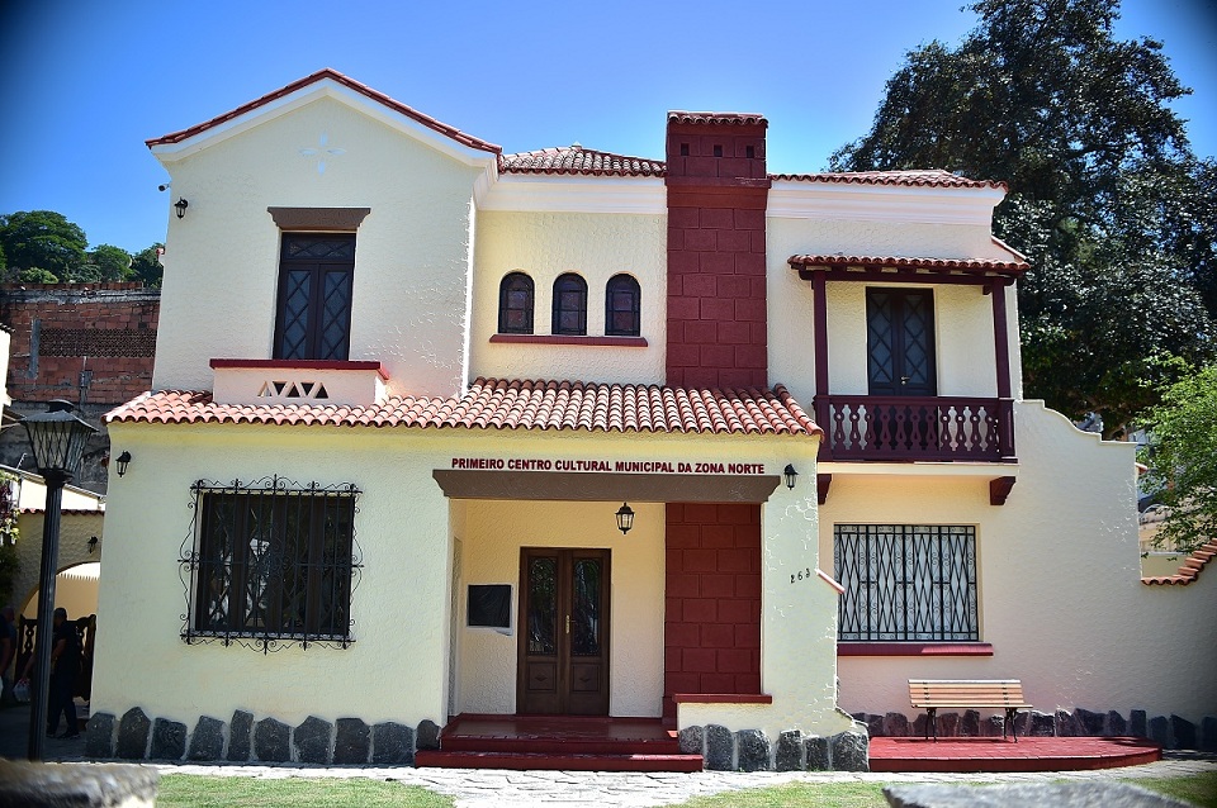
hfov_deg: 54.5
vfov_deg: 37.8
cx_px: 608
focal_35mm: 35
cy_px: 404
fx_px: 1182
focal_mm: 35
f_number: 3.5
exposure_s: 1/500
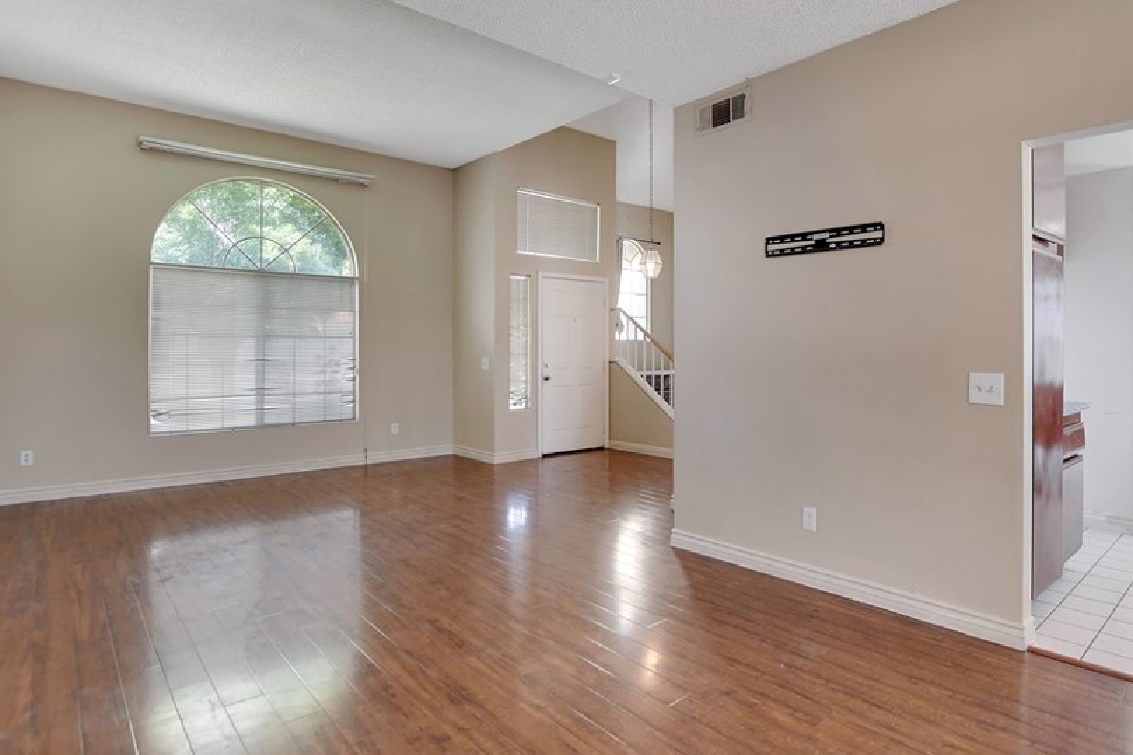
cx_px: 641
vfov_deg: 64.4
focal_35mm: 19
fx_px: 598
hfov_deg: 86.4
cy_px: 345
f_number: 5
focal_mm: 10
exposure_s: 1/100
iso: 800
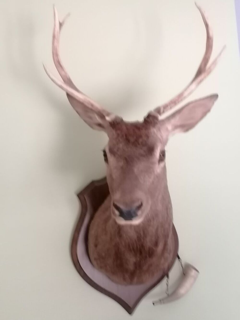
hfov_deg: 27.0
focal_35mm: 54
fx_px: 499
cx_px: 120
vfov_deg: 35.5
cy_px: 160
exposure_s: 1/16.7
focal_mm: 4.75
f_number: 1.8
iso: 800
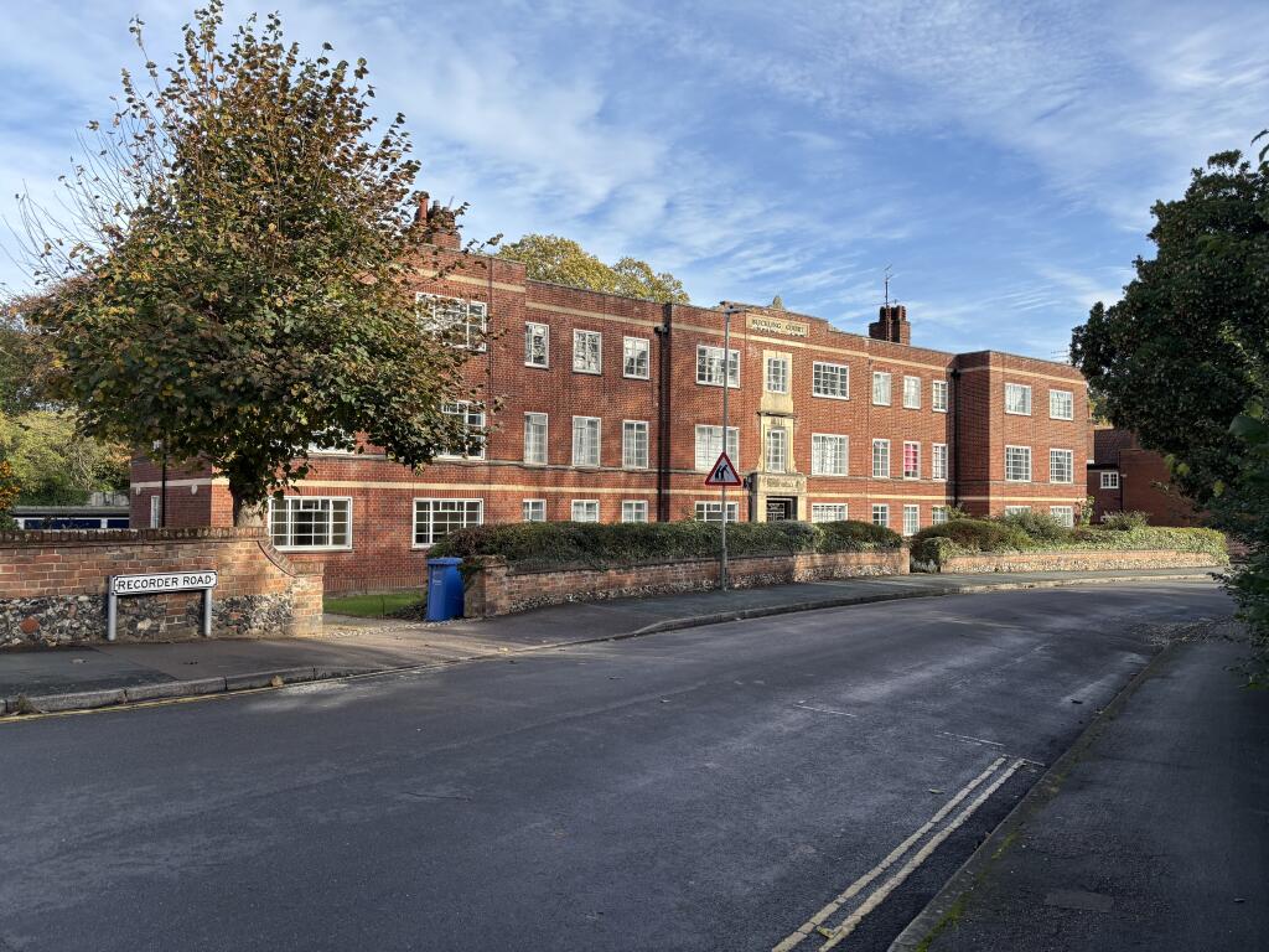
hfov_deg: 67.3
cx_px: 634
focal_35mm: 26
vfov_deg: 53.1
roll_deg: -0.8
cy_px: 476
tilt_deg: +0.9
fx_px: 953
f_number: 1.6
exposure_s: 1/1381
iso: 50
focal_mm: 5.96
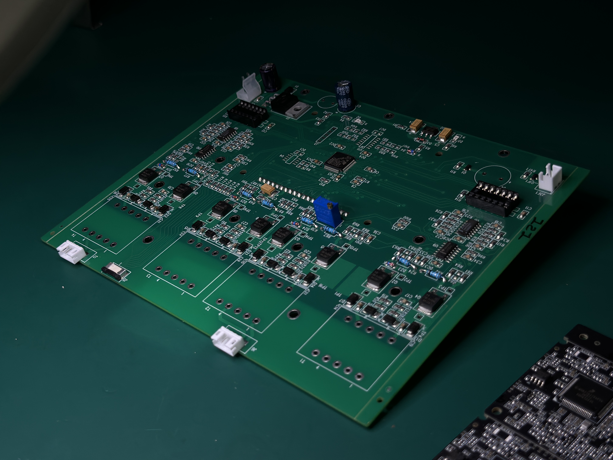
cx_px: 306
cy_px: 230
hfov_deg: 39.7
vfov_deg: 30.3
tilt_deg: -35.3
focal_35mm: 48
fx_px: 850
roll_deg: +6.3
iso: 80
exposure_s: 1/887
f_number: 1.78
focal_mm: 6.86
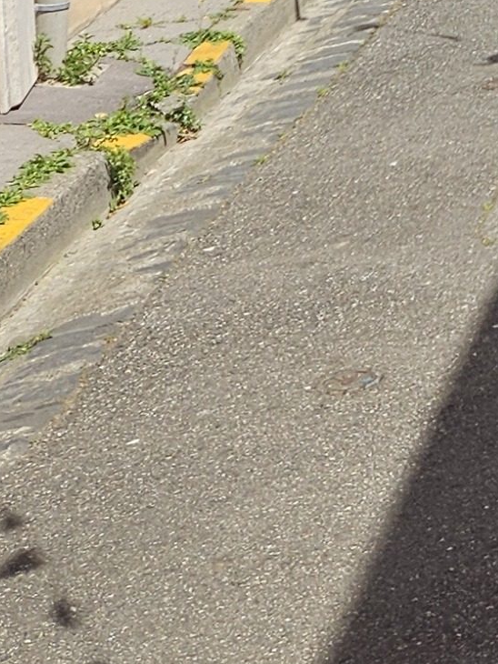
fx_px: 2416
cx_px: 965
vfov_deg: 13.4
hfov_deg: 10.8
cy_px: -682
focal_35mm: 126
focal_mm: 5.4
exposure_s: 1/1709
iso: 25
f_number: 1.8
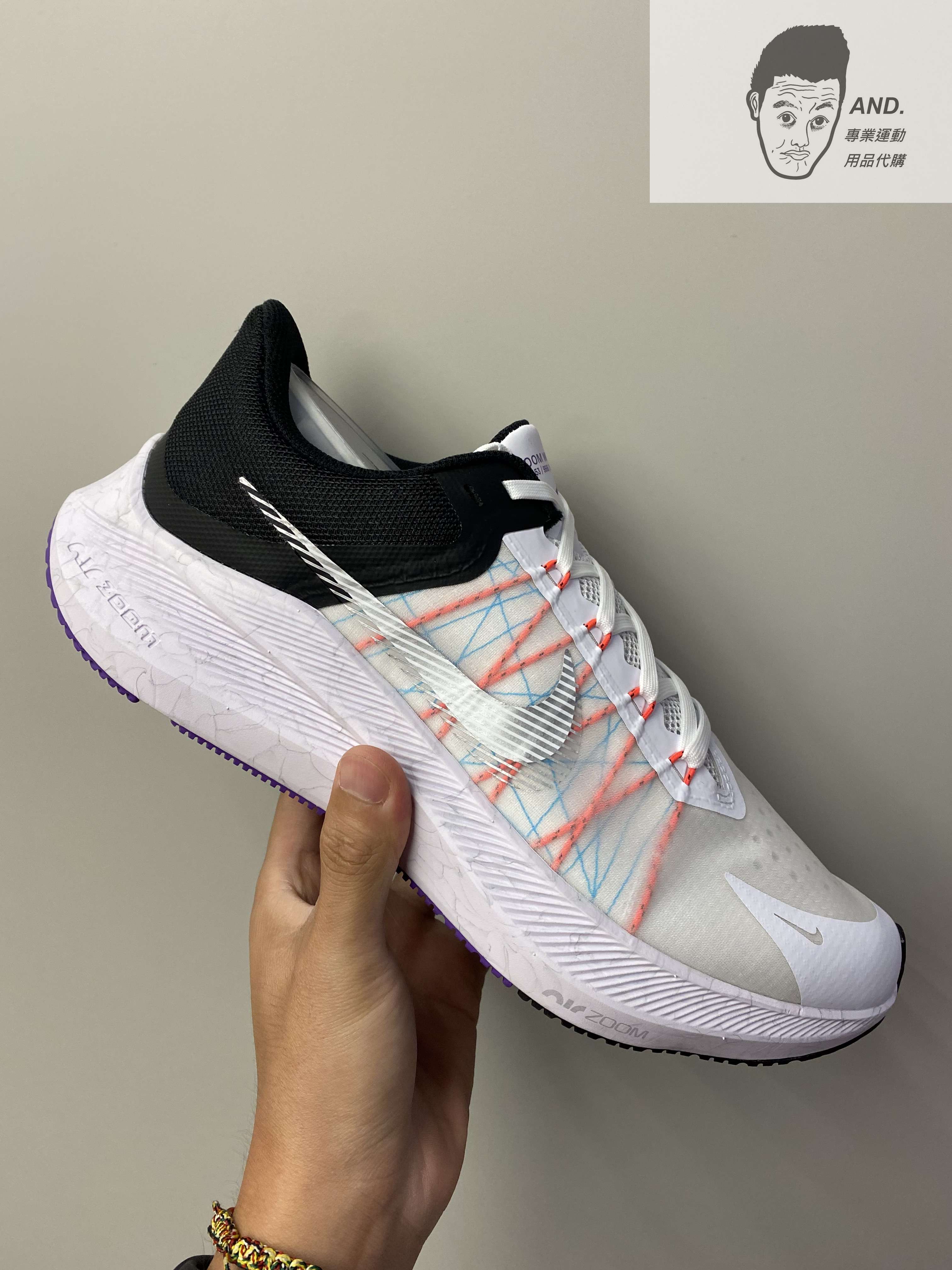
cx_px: 476
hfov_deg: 53.1
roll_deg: +5.4
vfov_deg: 67.3
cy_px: 635
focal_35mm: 26
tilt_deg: -18.5
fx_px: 953
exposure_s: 1/120
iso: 100
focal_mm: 4.25
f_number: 1.8
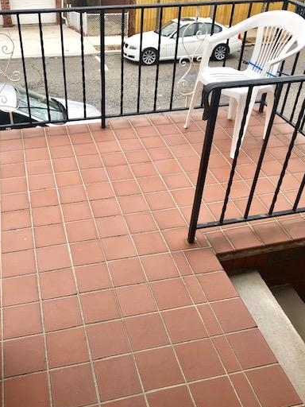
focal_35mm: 35
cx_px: 121
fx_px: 411
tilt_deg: -35.9
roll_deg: -2.5
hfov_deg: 40.5
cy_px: 196
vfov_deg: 52.6
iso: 20
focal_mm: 4
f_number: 1.8
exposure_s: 1/349
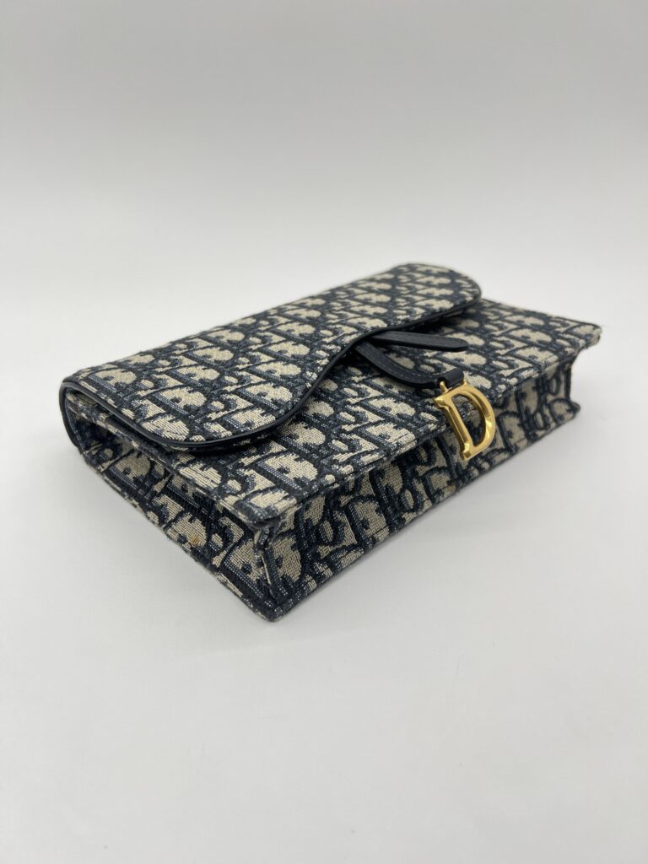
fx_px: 649
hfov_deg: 53.1
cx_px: 324
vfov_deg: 67.3
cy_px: 432
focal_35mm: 26
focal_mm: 5.7
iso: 32
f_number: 1.5
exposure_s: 1/112
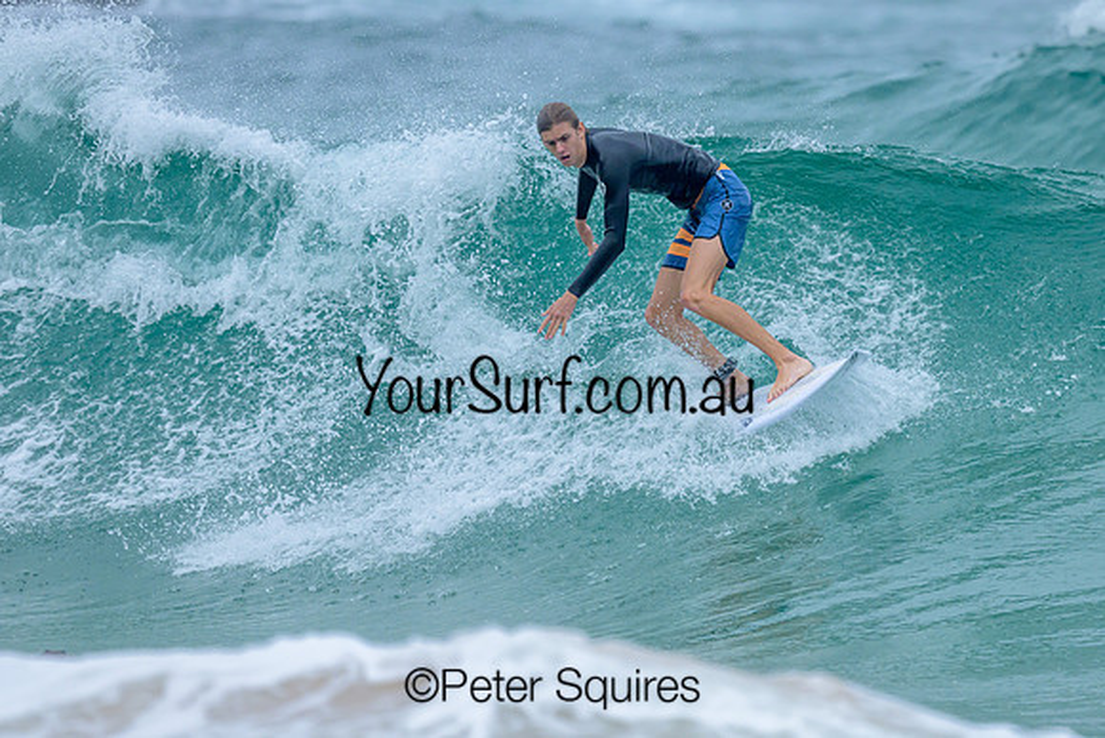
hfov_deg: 1.9
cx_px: 624
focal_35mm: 1100
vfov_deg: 1.3
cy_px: 335
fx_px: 33758
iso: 800
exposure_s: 1/3200
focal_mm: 800
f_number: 6.3
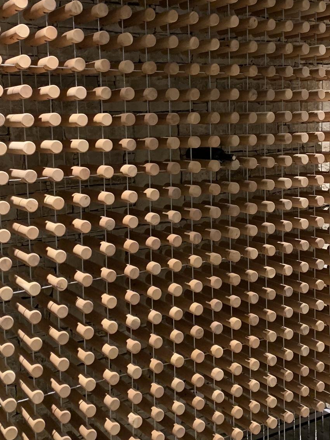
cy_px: 184
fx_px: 597
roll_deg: +0.7
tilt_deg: -4.9
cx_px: 155
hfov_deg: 30.9
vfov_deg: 40.3
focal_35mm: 47
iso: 500
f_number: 1.8
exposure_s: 1/25
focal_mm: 4.25
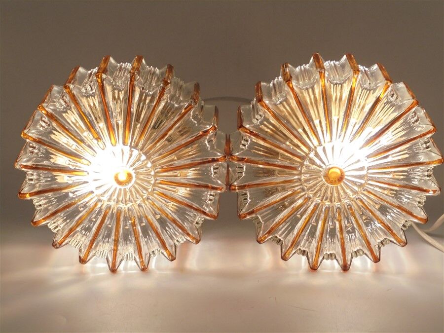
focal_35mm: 49
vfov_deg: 29.7
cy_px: 166
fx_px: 628
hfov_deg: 38.9
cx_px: 222
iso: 100
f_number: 4.8
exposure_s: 1/100
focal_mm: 8.9
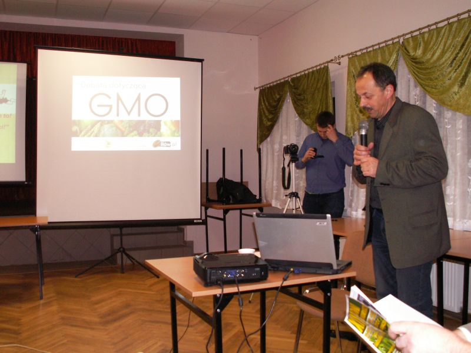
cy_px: 176
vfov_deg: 40.7
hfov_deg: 52.6
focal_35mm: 35
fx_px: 476
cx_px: 236
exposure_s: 1/40
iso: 160
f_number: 2.8
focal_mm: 5.86
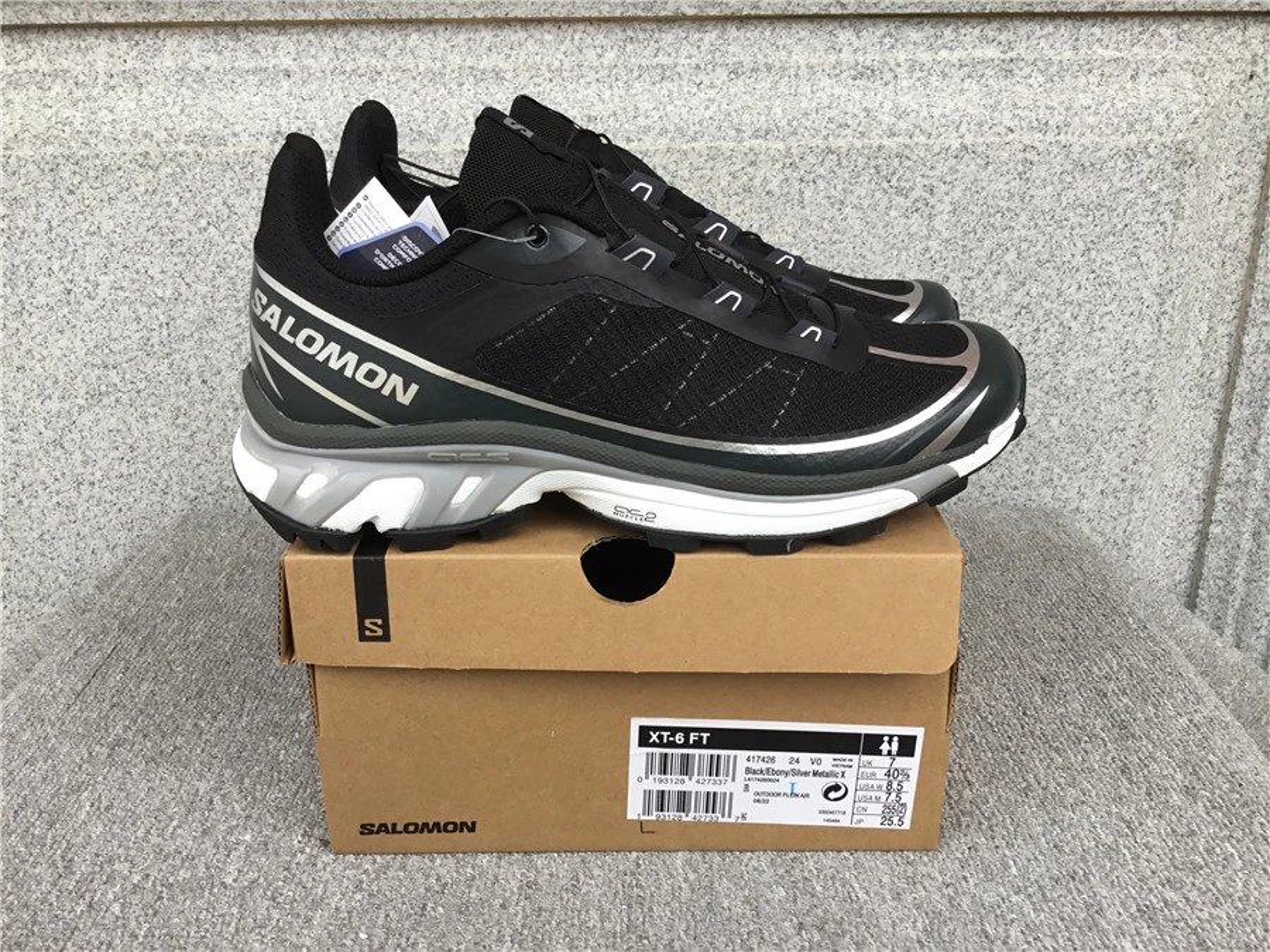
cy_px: 476
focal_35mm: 31
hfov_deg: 58.4
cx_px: 635
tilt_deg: -21.7
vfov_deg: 45.4
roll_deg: +1.5
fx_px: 1137
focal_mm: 3.3
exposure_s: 1/100
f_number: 2.4
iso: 25
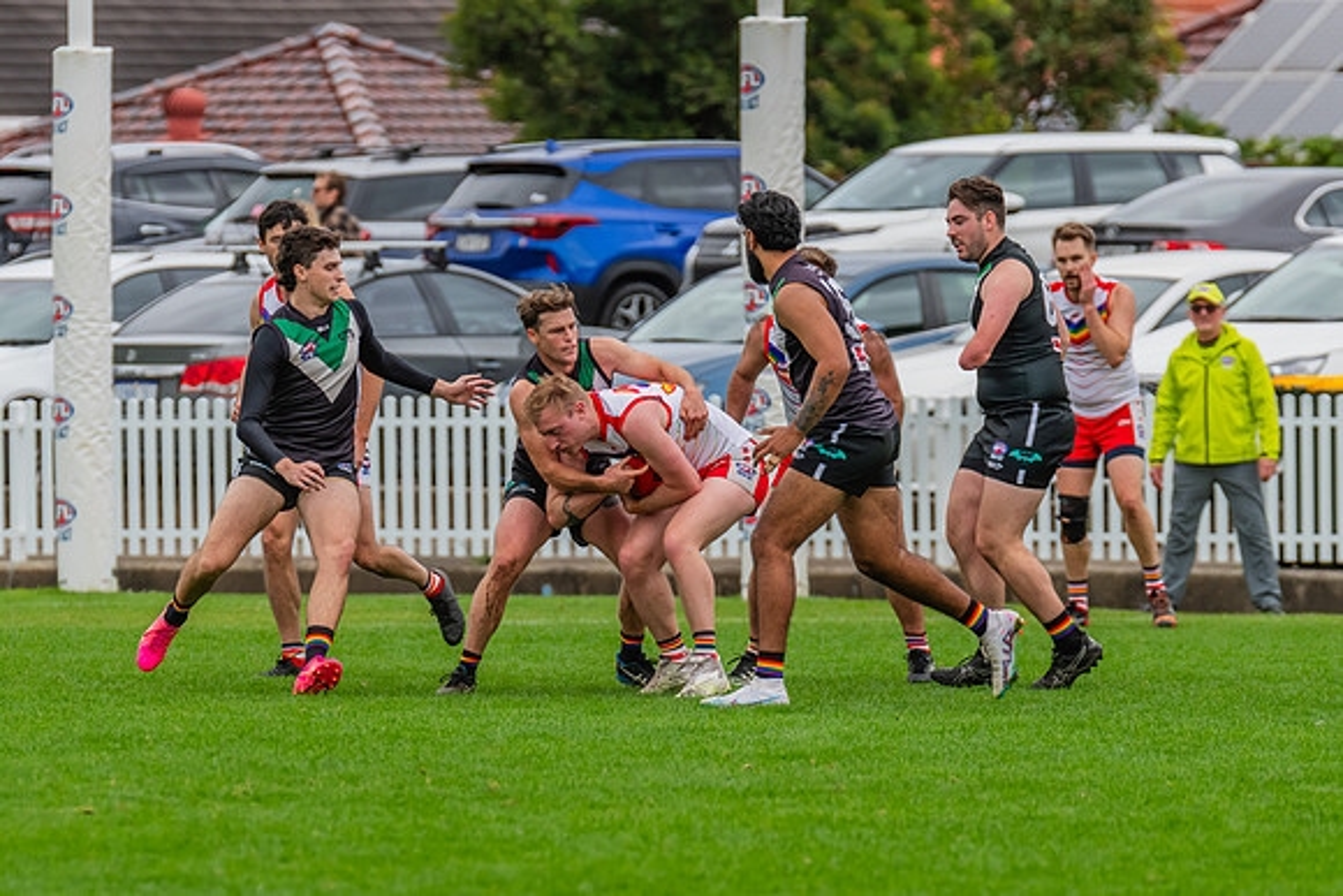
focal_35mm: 452
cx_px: 495
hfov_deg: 4.6
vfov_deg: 3.0
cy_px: 596
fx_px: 16875
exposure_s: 1/1000
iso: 800
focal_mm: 330
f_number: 5.6
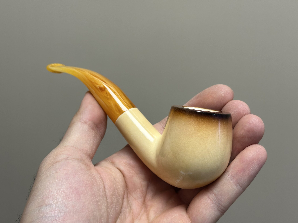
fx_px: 413
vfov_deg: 30.3
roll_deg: +7.8
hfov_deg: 39.7
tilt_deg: -23.3
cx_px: 149
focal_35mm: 48
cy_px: 112
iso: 80
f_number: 1.78
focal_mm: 6.86
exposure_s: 1/121
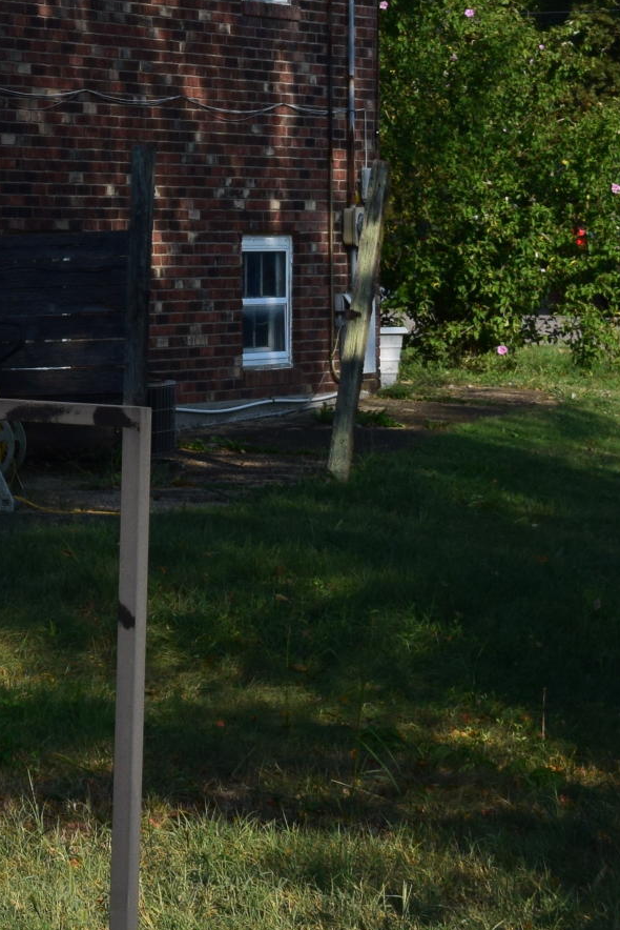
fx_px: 4465
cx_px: -818
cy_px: 221
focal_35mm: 173
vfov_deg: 11.8
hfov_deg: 7.5
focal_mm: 34
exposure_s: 1/400
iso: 400
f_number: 11
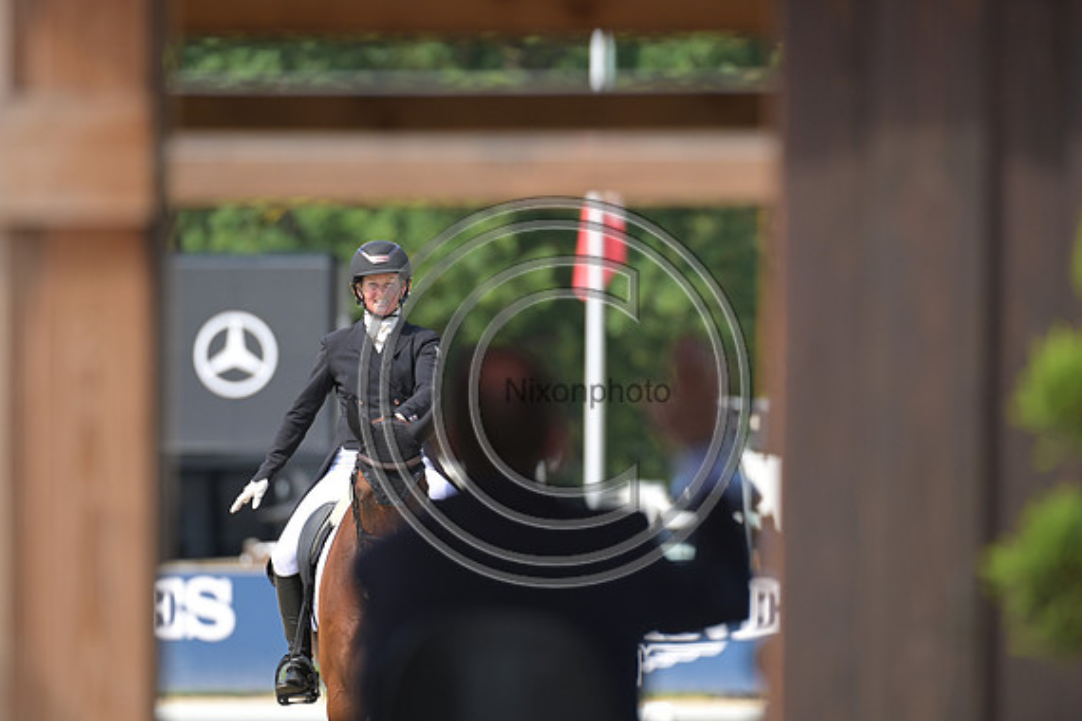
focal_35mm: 407
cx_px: 533
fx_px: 12232
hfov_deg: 5.1
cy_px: 365
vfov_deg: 3.4
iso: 560
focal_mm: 400
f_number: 5
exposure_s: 1/1250
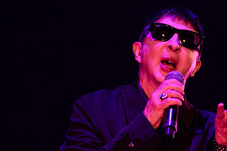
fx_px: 7266
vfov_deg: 1.2
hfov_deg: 1.8
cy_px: 55
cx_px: 159
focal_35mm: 1152
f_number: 6.3
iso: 4000
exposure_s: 1/200
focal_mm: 600
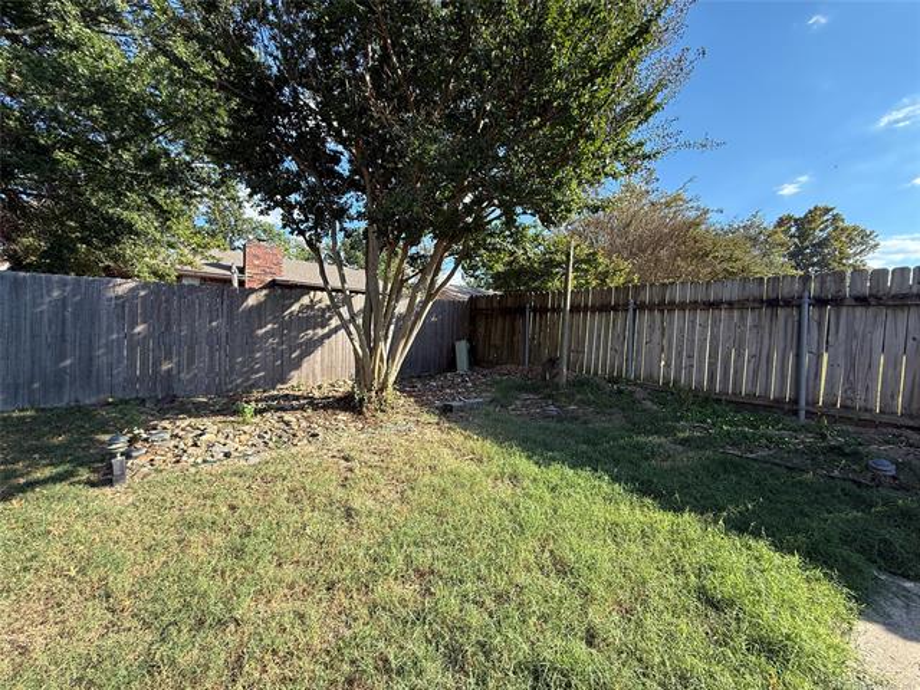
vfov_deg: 85.7
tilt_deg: +0.7
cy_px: 345
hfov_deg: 102.1
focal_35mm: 14
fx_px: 372
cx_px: 460
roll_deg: -0.9
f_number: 2.2
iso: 50
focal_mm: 2.22
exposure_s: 1/490
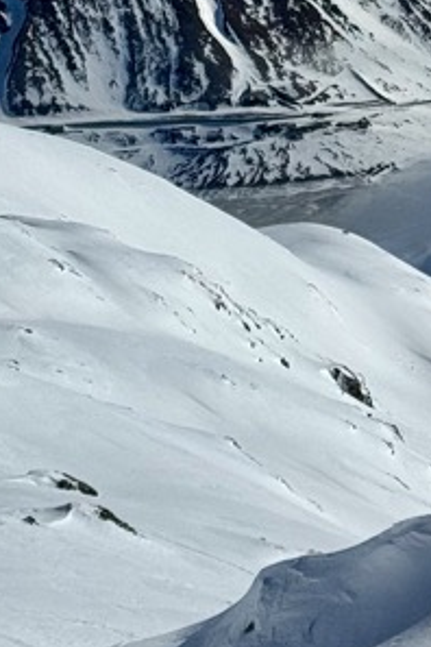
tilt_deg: -6.6
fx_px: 3089
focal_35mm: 172
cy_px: -174
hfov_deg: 7.8
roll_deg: +1.2
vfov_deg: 11.7
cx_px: 668
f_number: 1.78
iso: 64
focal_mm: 6.86
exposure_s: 1/28571
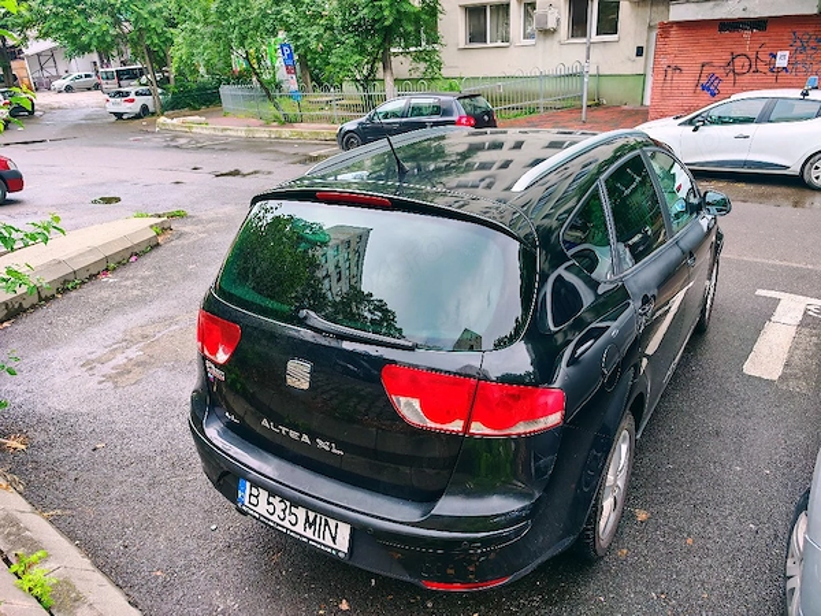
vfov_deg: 56.8
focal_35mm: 24
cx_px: 410
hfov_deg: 71.6
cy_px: 308
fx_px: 569
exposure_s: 1/667
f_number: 2
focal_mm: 6.83
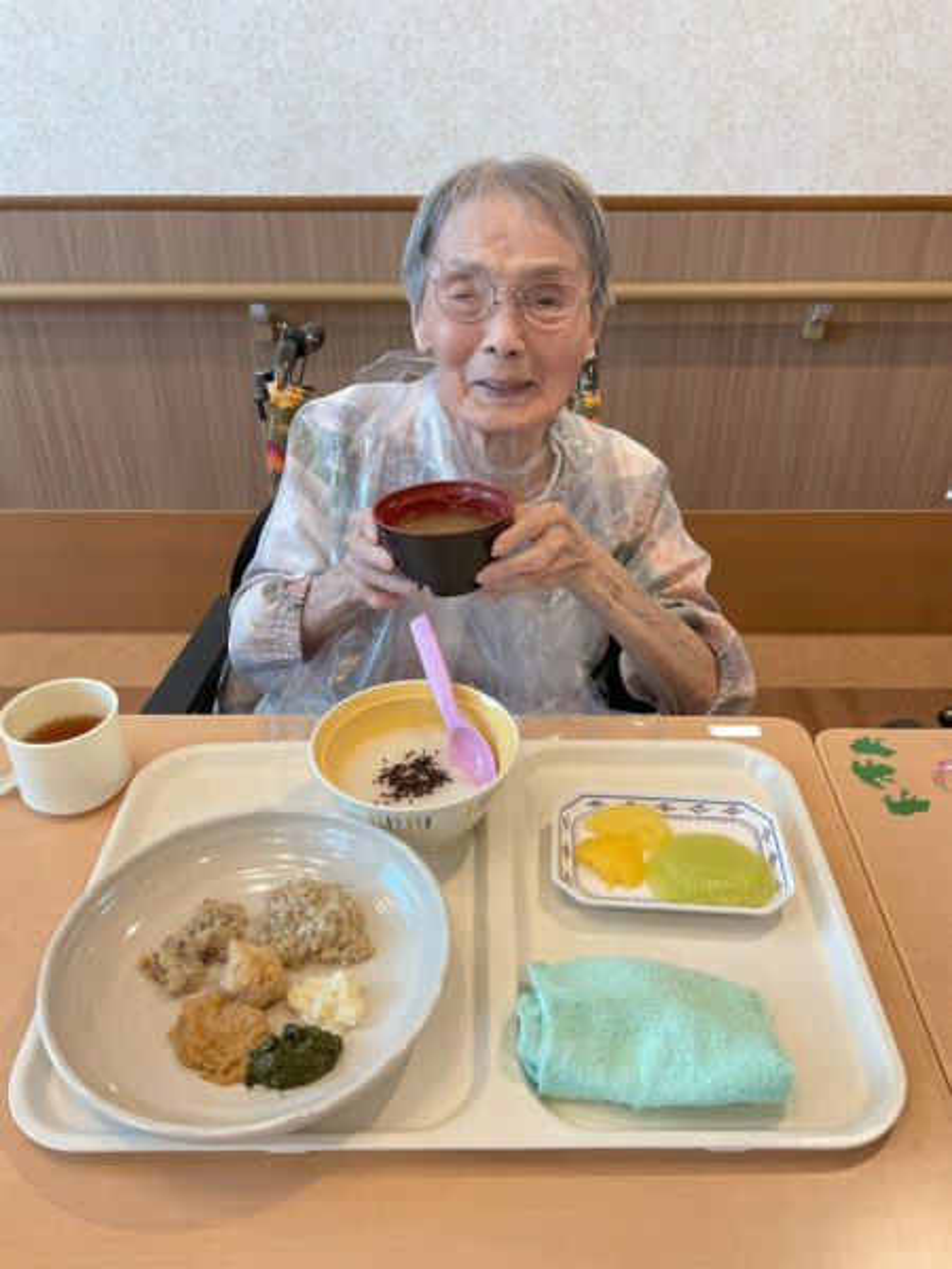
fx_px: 1063
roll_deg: +2.6
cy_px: 634
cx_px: 476
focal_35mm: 29
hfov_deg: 48.2
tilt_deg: -32.9
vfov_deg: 61.7
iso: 50
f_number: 1.8
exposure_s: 1/60
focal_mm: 3
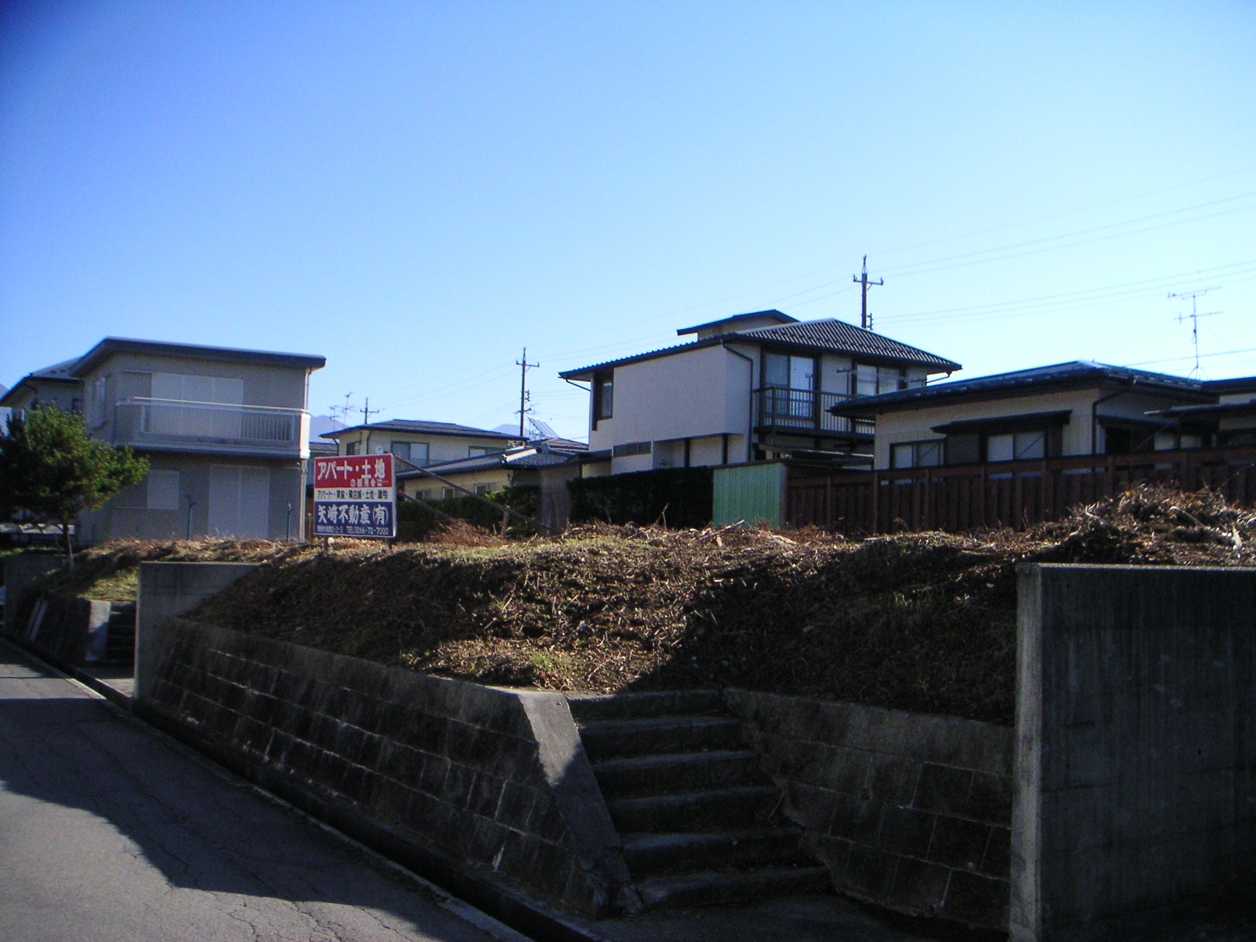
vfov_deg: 38.7
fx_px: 1343
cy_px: 471
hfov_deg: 50.1
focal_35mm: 37
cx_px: 628
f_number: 6.7
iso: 160
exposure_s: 1/350
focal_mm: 5.7
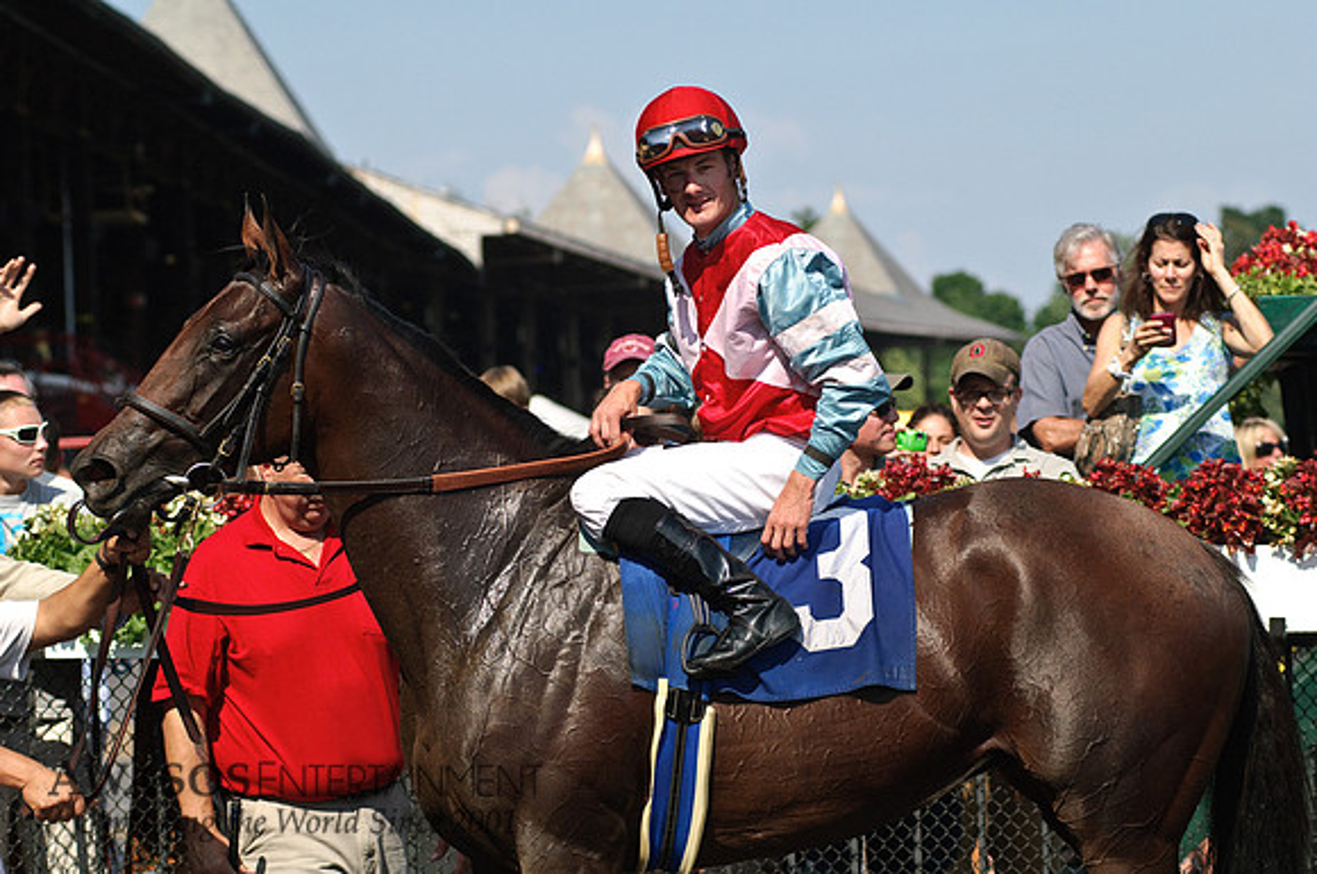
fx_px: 5041
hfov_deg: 14.9
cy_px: 437
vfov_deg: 9.9
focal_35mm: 138
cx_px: 658
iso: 400
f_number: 5.6
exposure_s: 1/3200
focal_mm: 92
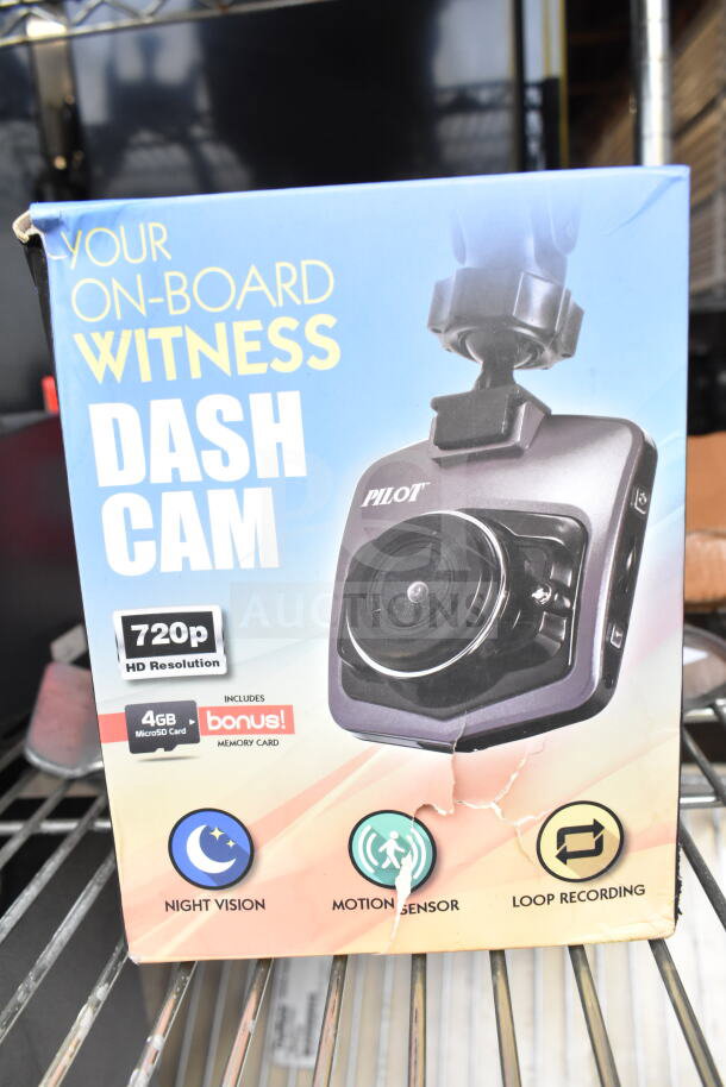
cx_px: 363
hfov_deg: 48.0
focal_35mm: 27
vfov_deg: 67.4
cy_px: 544
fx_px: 816
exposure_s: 1/160
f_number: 6.3
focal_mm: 18
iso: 1600
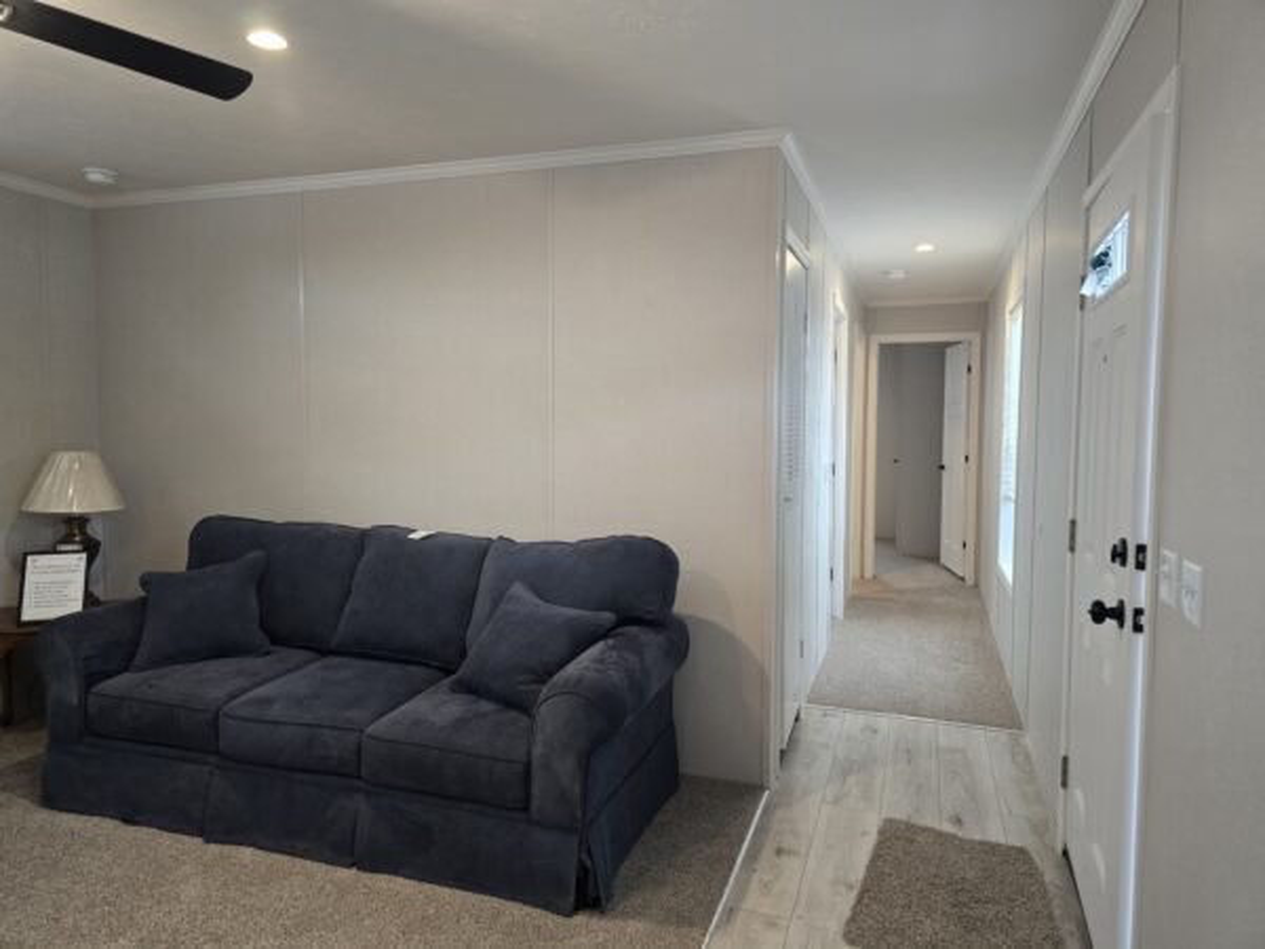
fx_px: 841
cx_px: 632
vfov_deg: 58.9
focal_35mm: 23
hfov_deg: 73.9
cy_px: 474
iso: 320
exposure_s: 1/120
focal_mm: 6.3
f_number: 1.7
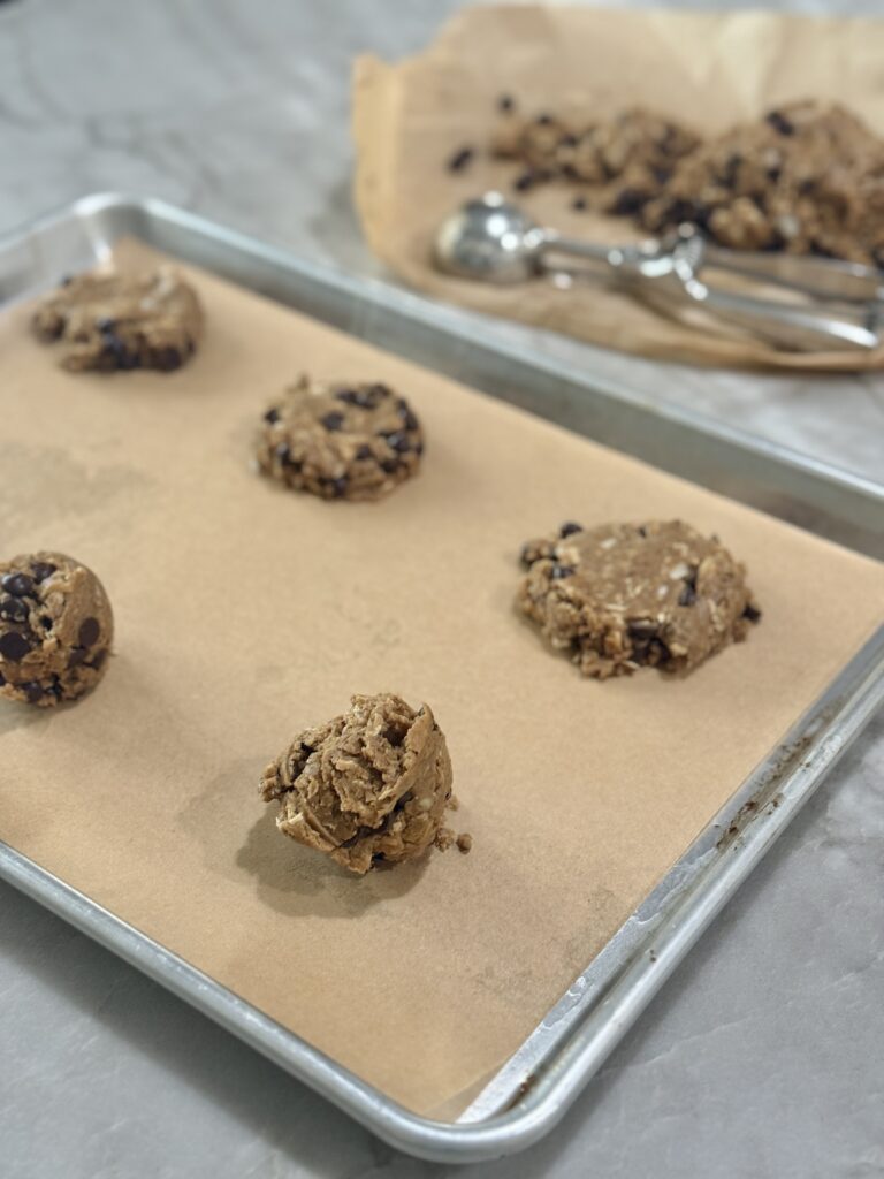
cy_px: 590
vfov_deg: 39.7
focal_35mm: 48
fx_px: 1634
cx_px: 442
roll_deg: -1.8
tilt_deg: -38.2
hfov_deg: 30.3
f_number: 1.78
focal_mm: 6.76
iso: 250
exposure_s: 1/40
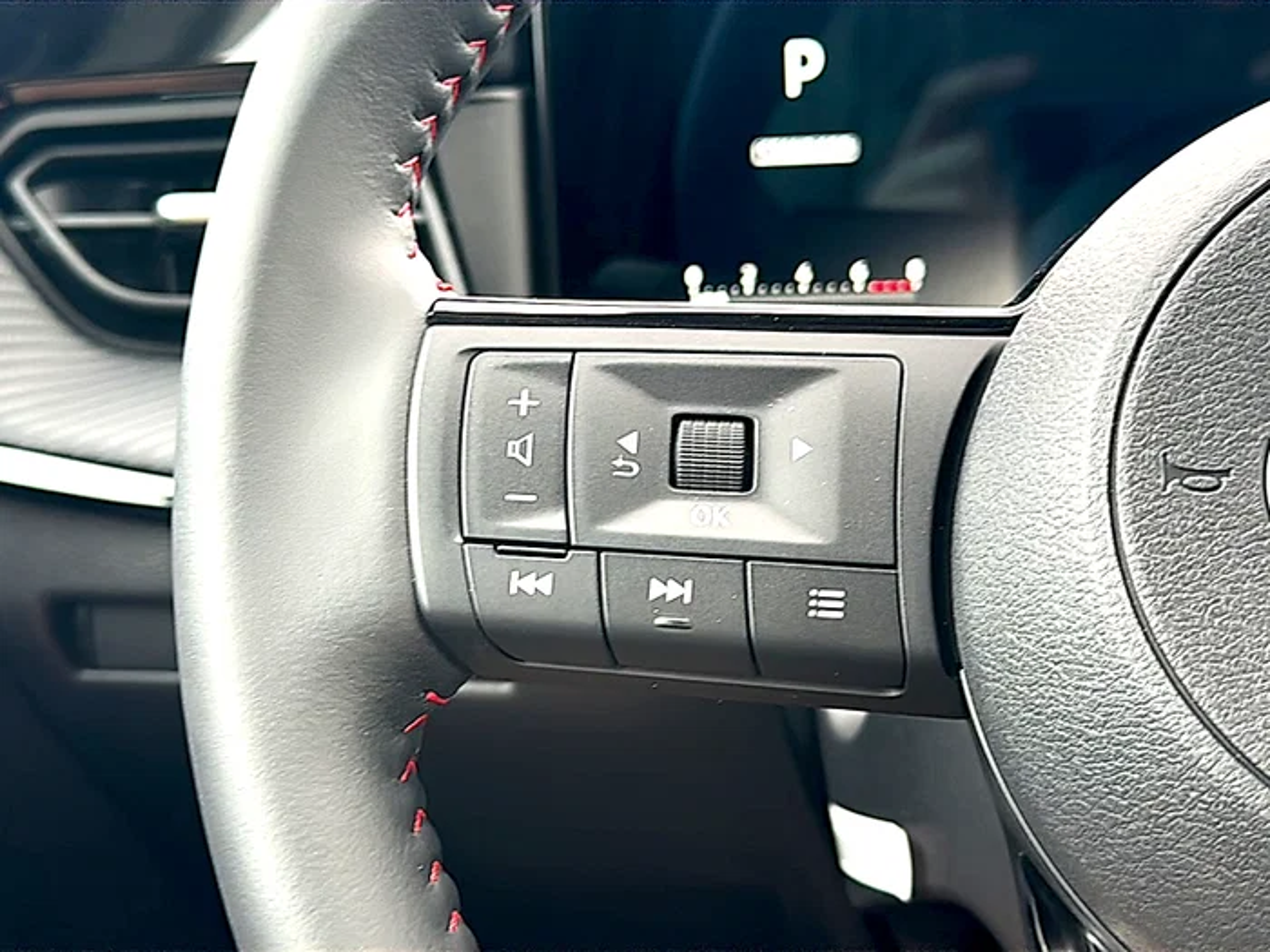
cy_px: 476
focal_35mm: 43
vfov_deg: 33.6
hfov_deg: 43.9
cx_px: 635
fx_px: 1578
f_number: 1.78
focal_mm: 6.86
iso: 50
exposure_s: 1/44
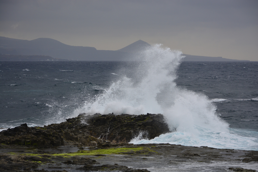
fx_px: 924
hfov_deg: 15.9
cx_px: 129
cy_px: 86
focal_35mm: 129
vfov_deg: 10.6
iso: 500
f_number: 4.5
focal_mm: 86
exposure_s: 1/2500
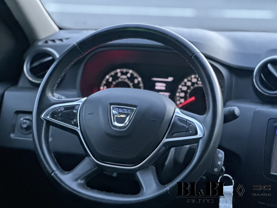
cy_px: 104
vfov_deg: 19.1
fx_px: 616
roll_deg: -0.1
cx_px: 138
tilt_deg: -14.6
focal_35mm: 77
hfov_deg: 25.3
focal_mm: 9
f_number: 2.8
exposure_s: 1/15
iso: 1000
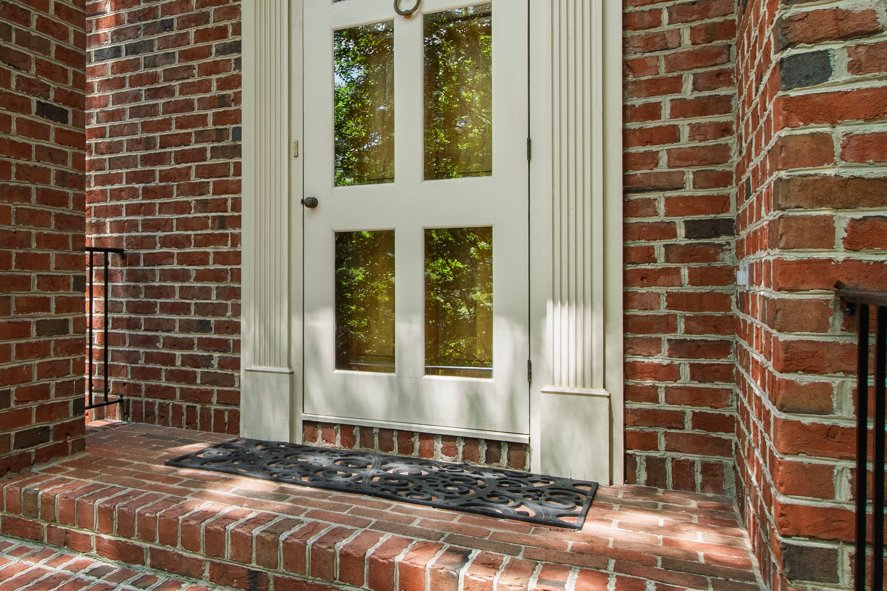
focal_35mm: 30
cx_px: 206
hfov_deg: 58.2
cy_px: 274
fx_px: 739
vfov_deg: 43.6
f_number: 8
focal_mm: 10
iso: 200
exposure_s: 1/30
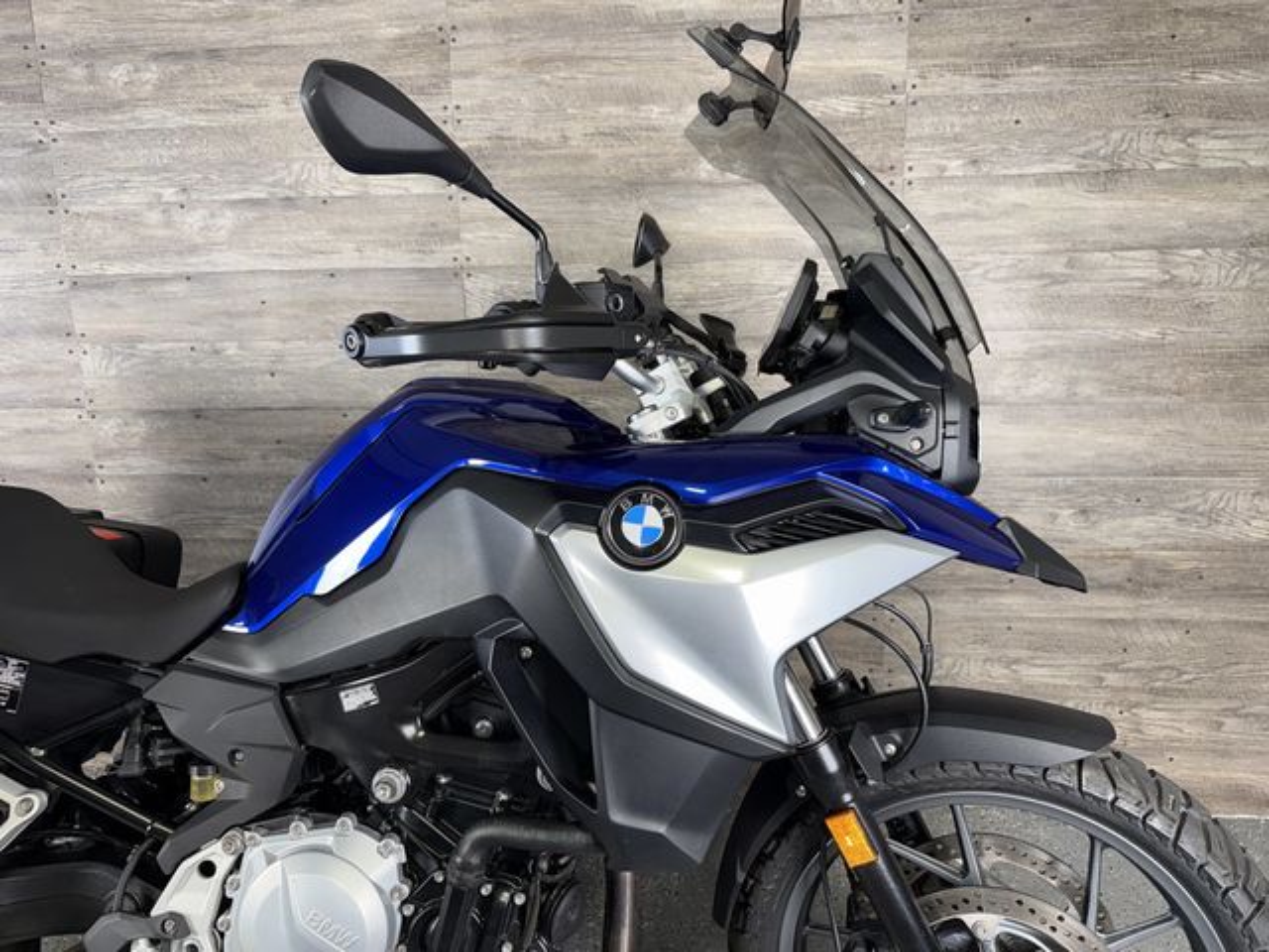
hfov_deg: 71.6
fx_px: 880
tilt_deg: -10.2
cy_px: 476
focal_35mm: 24
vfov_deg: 56.8
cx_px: 634
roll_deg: +1.4
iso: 80
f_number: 1.78
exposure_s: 1/27
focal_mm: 6.76
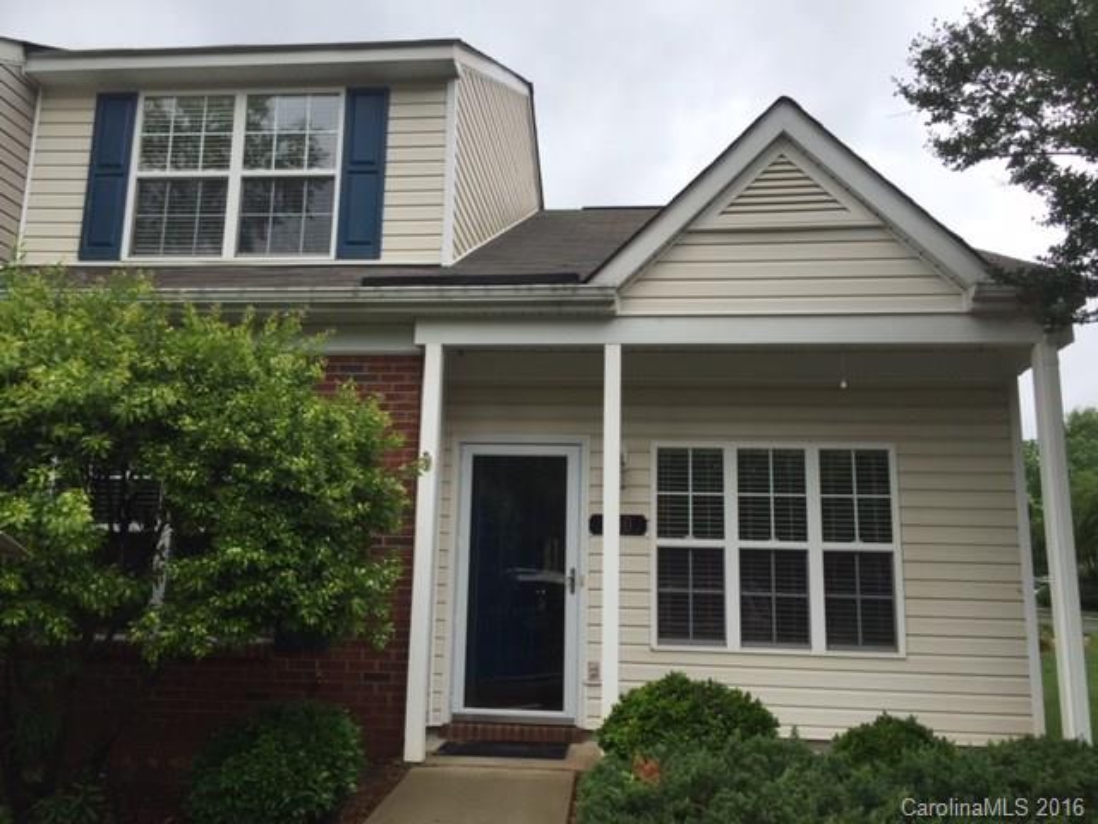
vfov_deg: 48.2
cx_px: 549
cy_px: 412
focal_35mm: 29
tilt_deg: +10.5
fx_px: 920
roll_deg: -3.1
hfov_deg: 61.7
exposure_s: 1/920
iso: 32
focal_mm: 4.15
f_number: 2.2
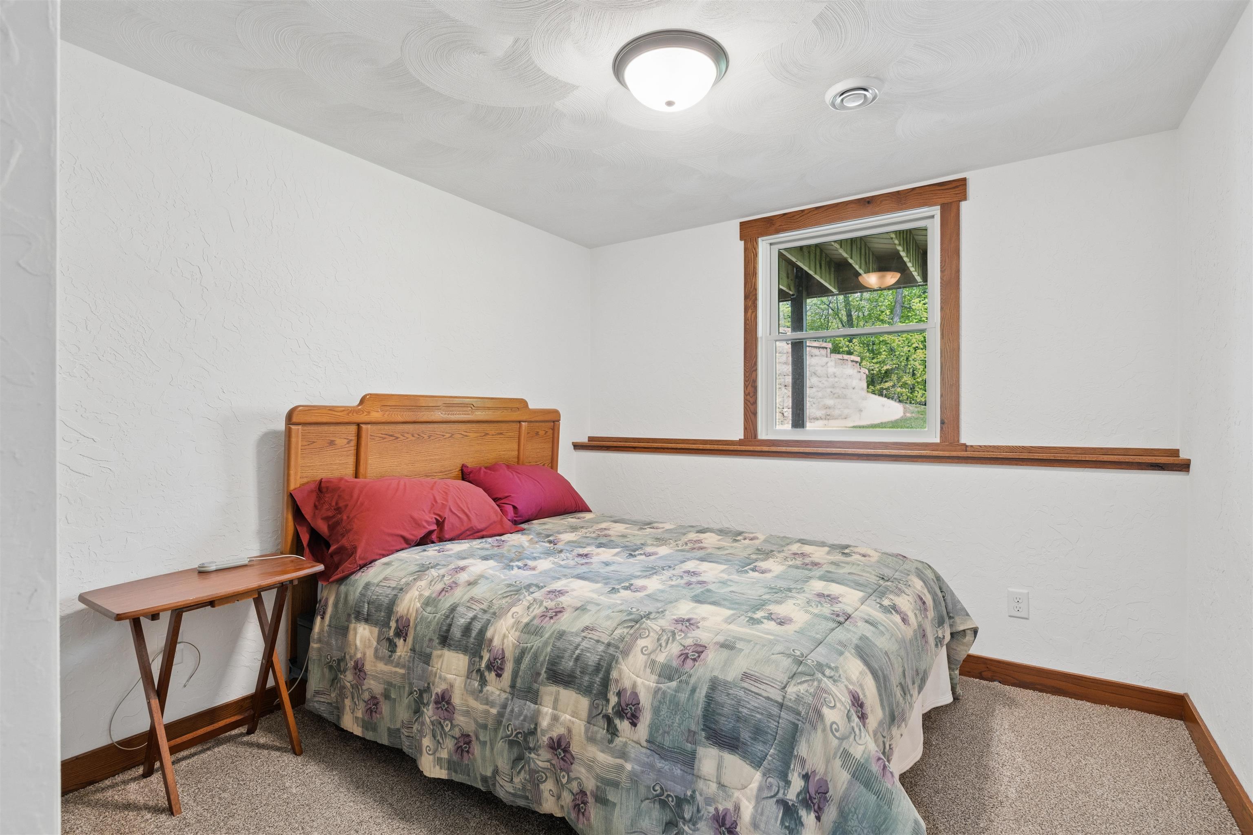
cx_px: 626
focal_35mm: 17
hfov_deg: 93.3
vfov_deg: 70.4
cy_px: 418
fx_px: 592
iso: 400
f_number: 8
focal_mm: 17
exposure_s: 1/10
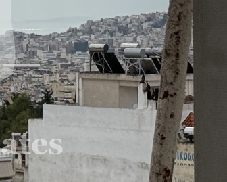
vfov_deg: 5.8
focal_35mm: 268
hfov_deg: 7.1
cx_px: -109
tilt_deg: +0.2
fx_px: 1801
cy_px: -3
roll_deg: +0.1
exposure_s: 1/11364
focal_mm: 6.76
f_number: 1.78
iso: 50
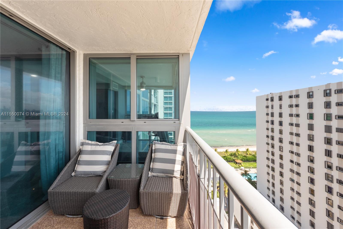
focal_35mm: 14
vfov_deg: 81.2
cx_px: 172
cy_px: 114
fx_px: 133
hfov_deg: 104.2
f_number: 11
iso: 250
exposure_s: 1/50
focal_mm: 14
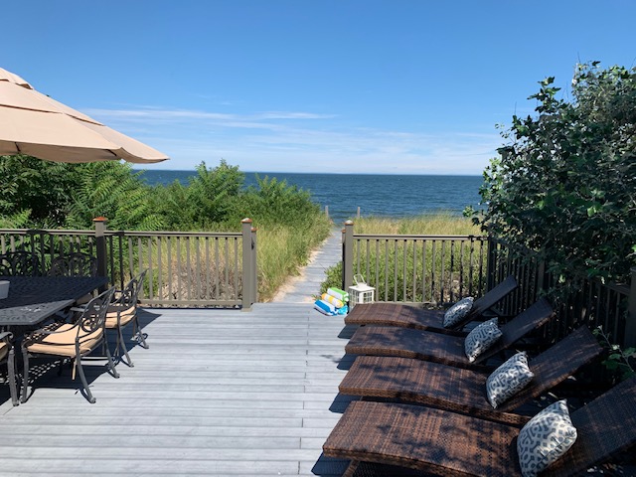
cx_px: 318
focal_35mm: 26
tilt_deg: -6.1
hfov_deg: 67.3
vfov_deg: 53.1
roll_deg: -1.5
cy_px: 238
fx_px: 478
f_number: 1.8
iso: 25
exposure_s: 1/2364
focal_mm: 4.25
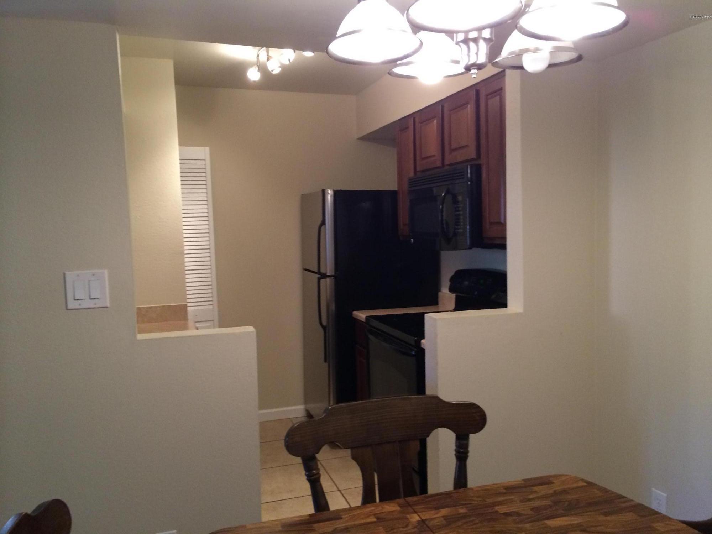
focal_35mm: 30
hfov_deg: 60.0
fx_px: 617
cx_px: 356
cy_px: 267
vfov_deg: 46.8
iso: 200
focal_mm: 4.12
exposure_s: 1/30
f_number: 2.2
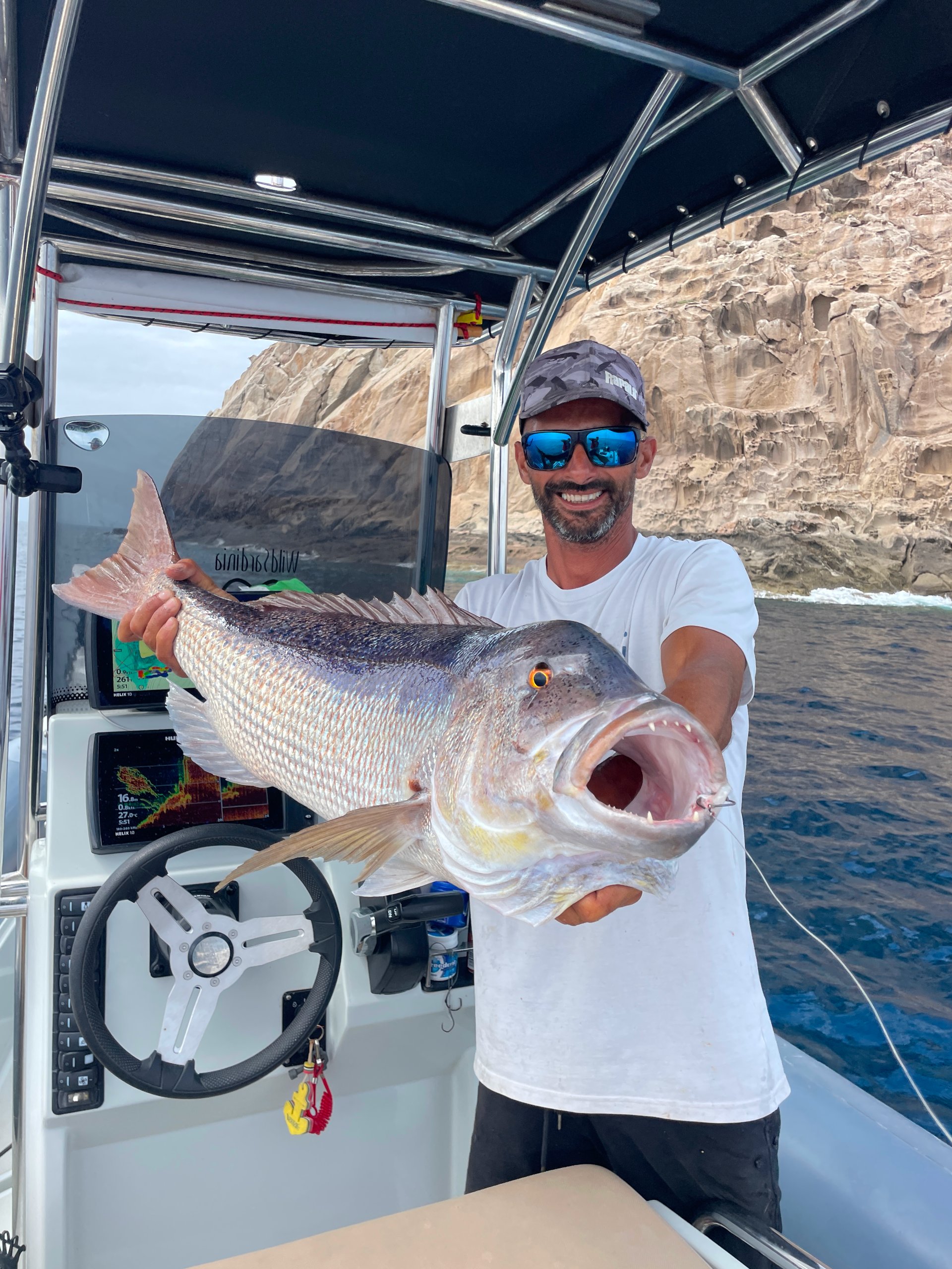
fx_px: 953
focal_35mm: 26
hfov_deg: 53.1
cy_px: 634
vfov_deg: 67.3
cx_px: 476
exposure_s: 1/1490
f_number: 1.6
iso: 32
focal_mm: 4.2
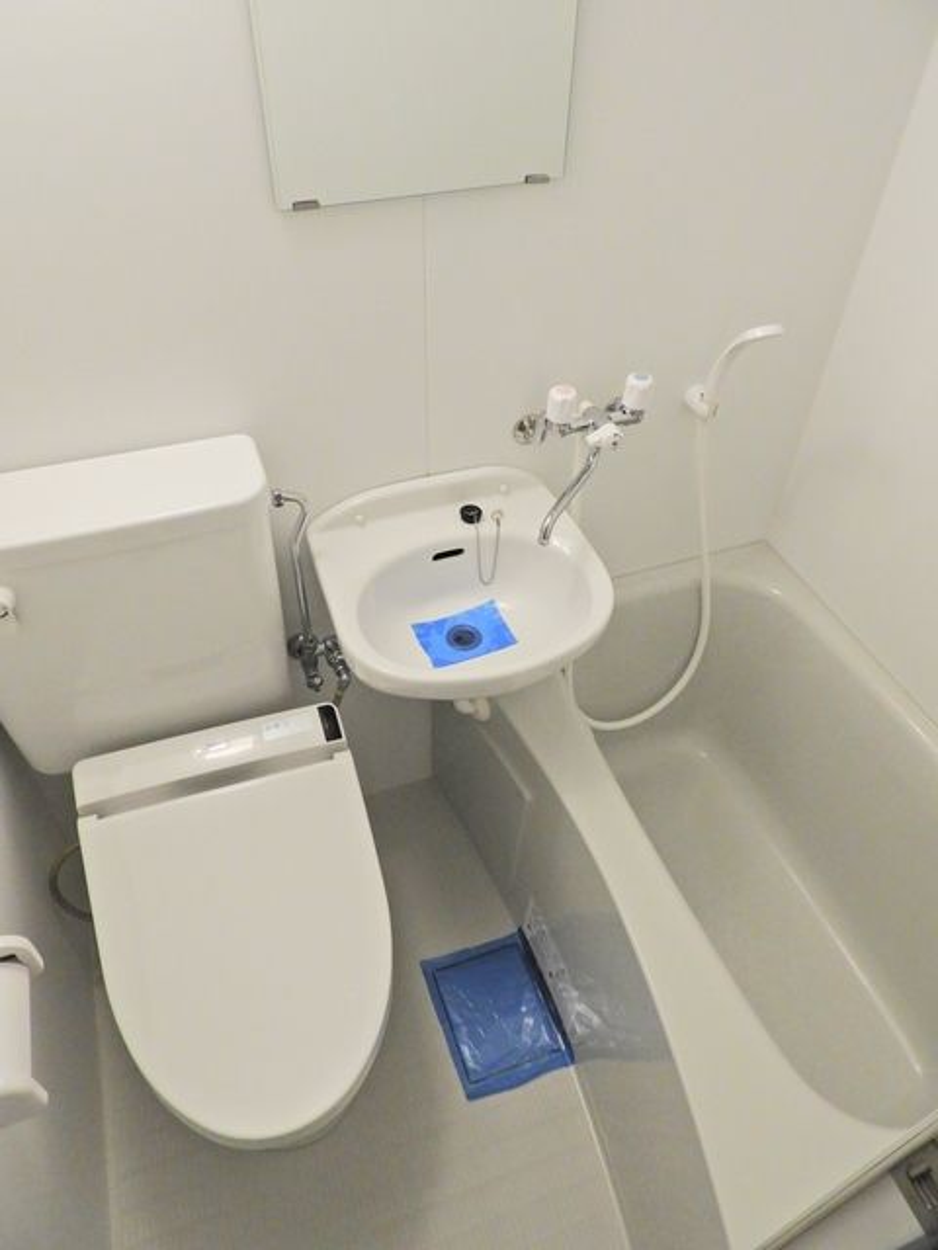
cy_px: 625
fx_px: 867
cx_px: 469
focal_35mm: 24
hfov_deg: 56.8
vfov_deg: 71.6
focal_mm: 4.3
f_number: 3.3
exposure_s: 1/80
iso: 800
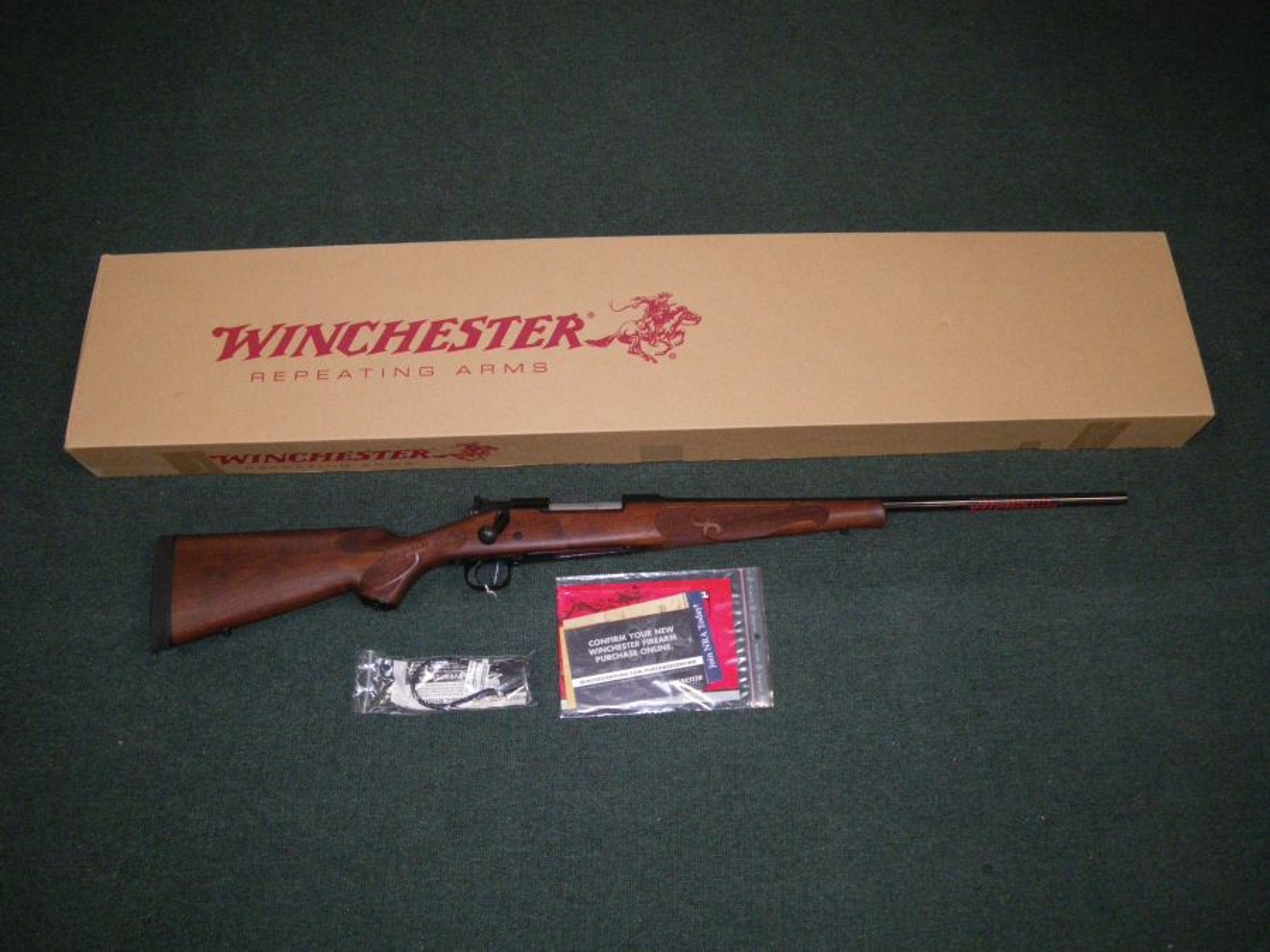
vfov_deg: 49.7
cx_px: 635
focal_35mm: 28
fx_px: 1027
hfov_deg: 63.4
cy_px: 476
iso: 400
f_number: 3.5
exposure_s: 1/50
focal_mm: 5
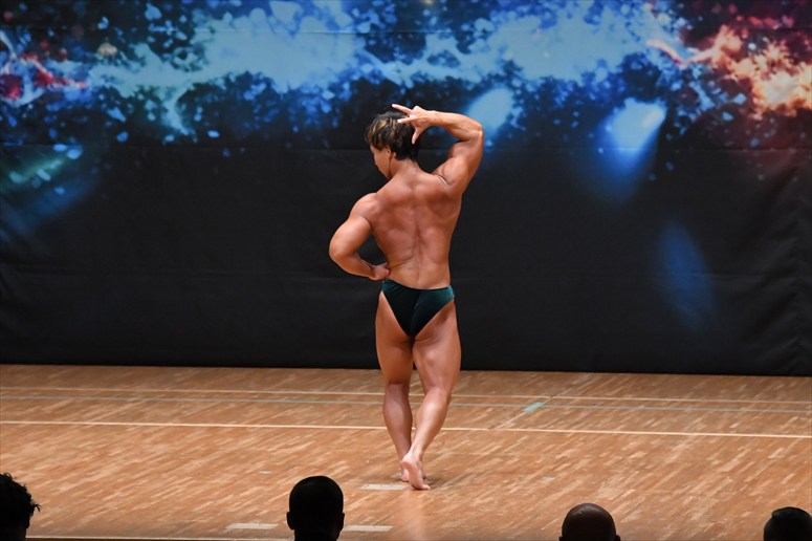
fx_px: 5749
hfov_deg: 8.1
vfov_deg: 5.4
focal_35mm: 255
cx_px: 406
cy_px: 270
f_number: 5.6
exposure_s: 1/400
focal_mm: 170
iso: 6400
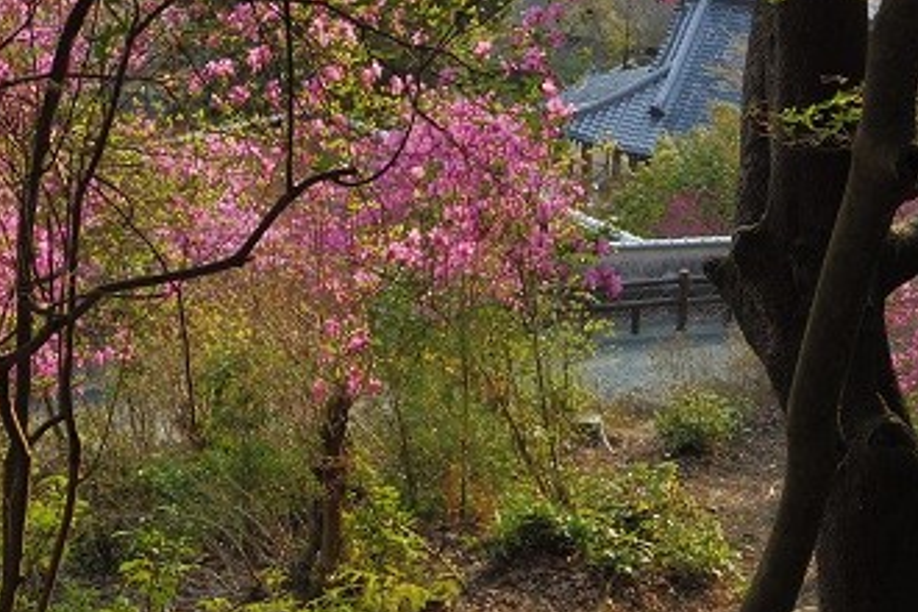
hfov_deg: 35.6
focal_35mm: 56
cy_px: 236
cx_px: 389
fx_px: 1428
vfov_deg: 24.1
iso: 250
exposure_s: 1/320
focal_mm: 6.8
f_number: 4.5
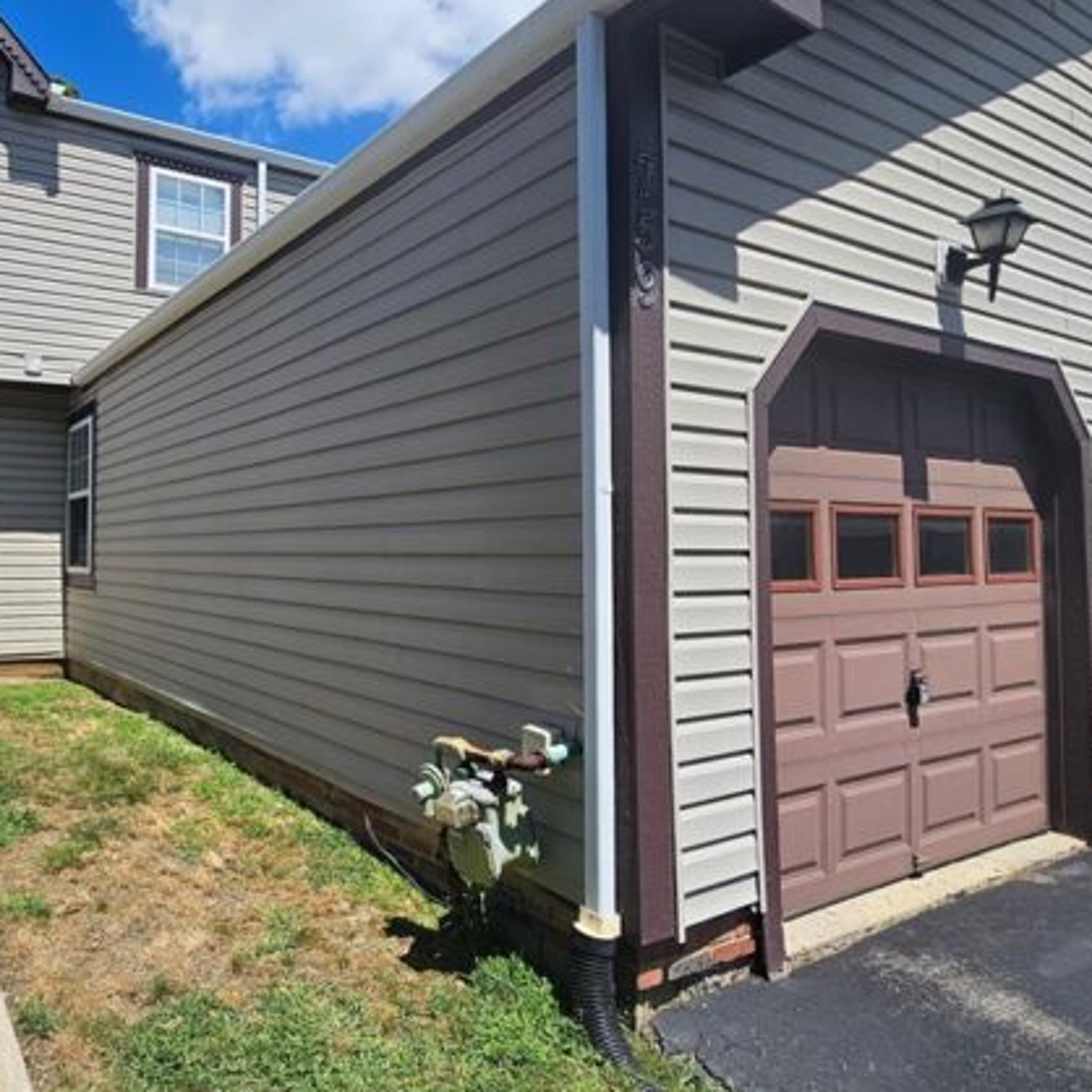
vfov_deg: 69.6
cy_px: 522
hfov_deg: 66.0
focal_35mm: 22
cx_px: 295
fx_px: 785
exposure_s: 1/2240
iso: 50
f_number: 2.2
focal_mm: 2.2
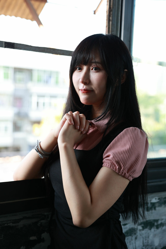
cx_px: 83
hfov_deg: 27.0
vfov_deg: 39.6
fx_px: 346
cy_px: 124
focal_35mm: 50
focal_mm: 50
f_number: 2.8
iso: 250
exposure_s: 1/200
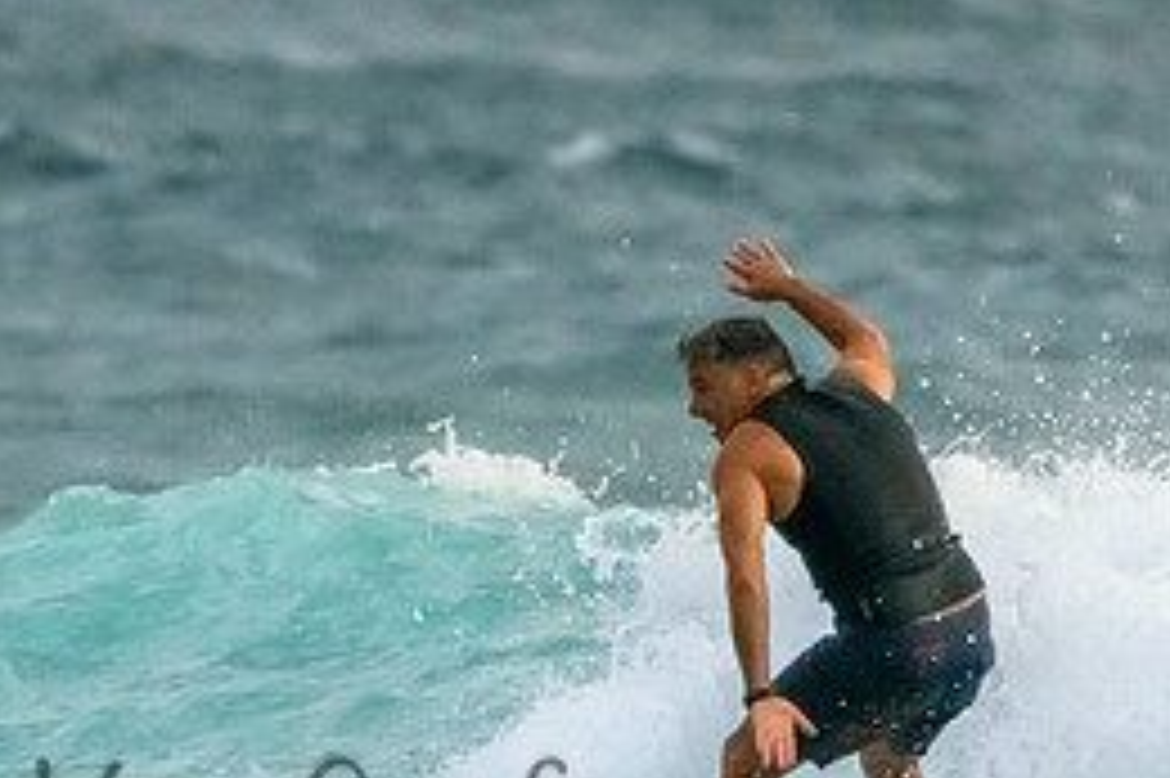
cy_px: 789
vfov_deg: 0.6
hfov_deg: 0.9
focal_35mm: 2231
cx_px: 500
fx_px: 72459
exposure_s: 1/4000
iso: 16000
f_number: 11
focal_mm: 1000
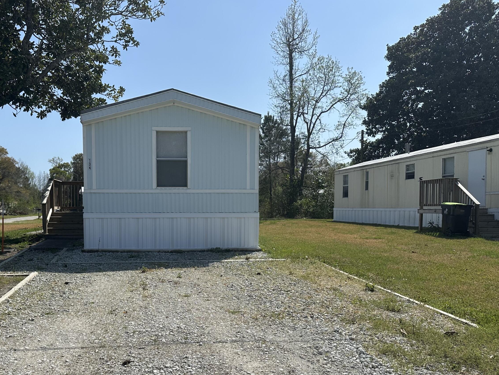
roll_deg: +0.3
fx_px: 461
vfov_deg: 44.0
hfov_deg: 56.1
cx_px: 186
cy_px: 224
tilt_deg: -1.6
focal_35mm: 32
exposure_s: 1/7042
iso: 80
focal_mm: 6.86
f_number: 1.78
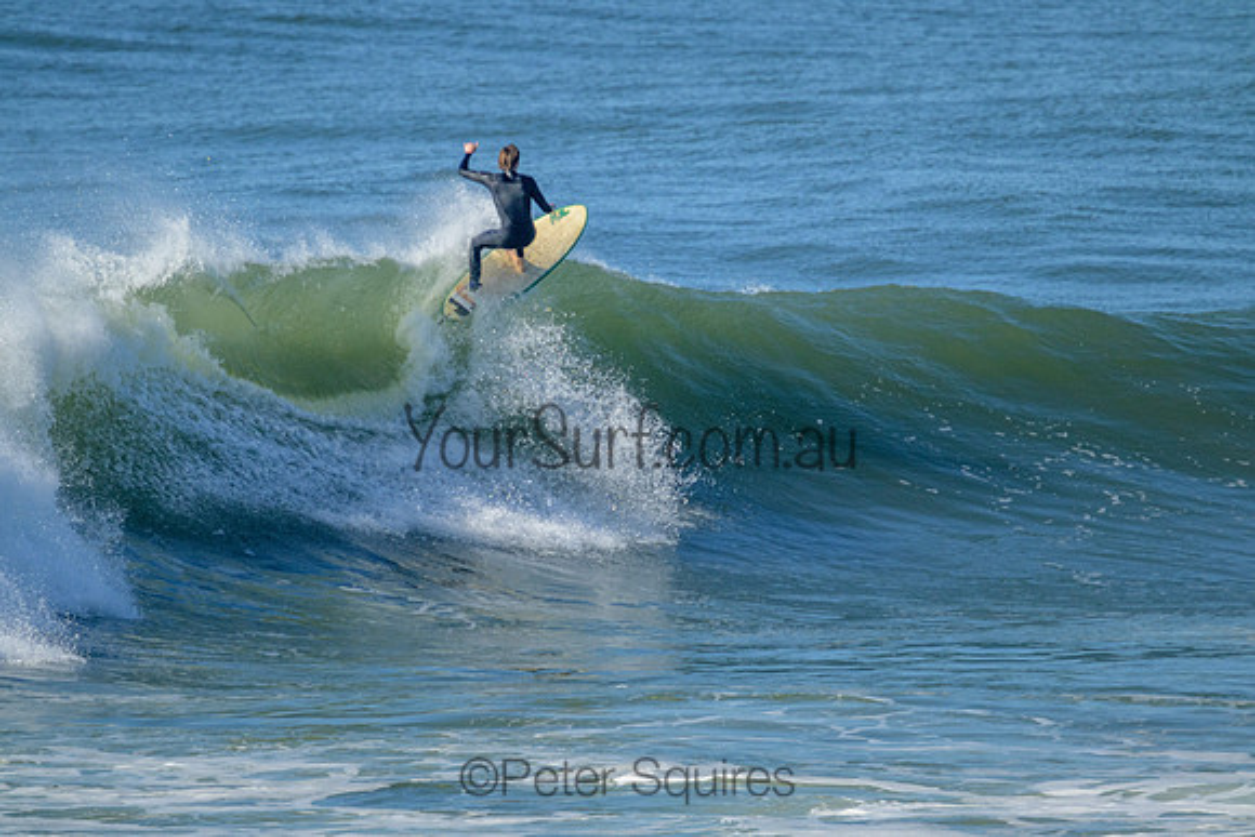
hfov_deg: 2.6
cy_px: 418
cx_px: 628
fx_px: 27894
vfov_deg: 1.7
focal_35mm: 800
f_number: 11
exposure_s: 1/2000
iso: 1250
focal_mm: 800
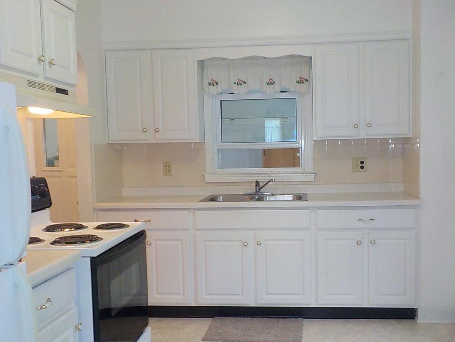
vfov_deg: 40.7
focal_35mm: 35
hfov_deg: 52.5
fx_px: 460
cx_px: 257
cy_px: 181
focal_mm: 4.1
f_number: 3.3
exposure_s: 1/30
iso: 250
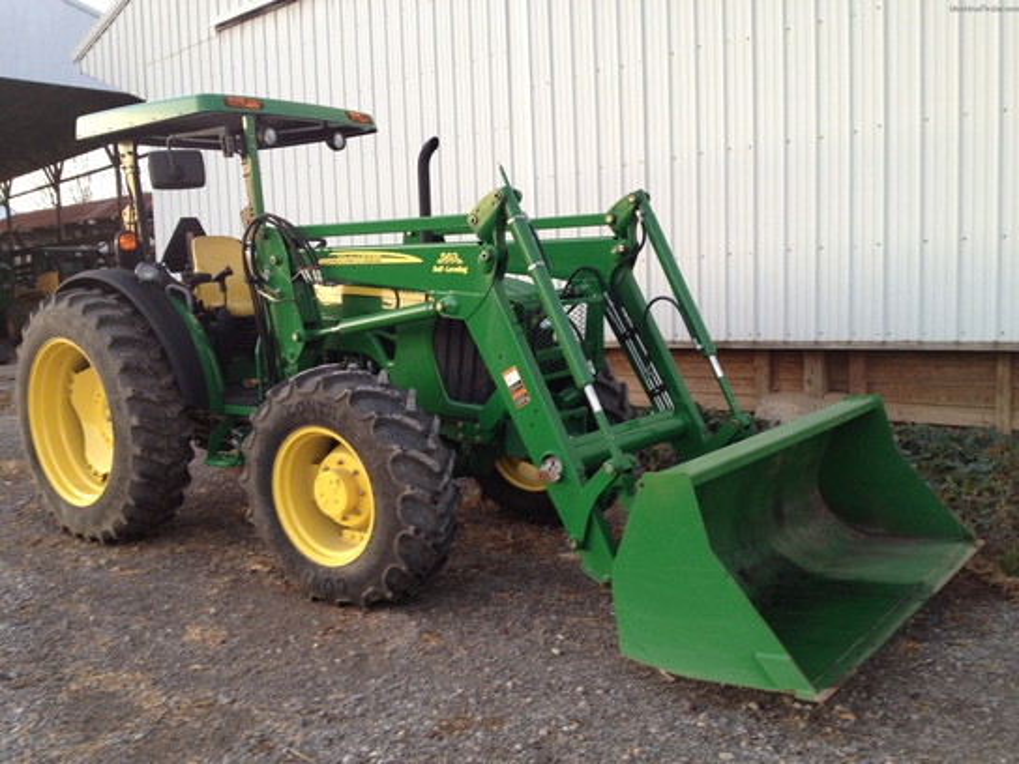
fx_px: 1030
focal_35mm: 35
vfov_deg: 40.7
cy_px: 382
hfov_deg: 52.6
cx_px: 510
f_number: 2.4
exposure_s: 1/20
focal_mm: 4.28
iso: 100
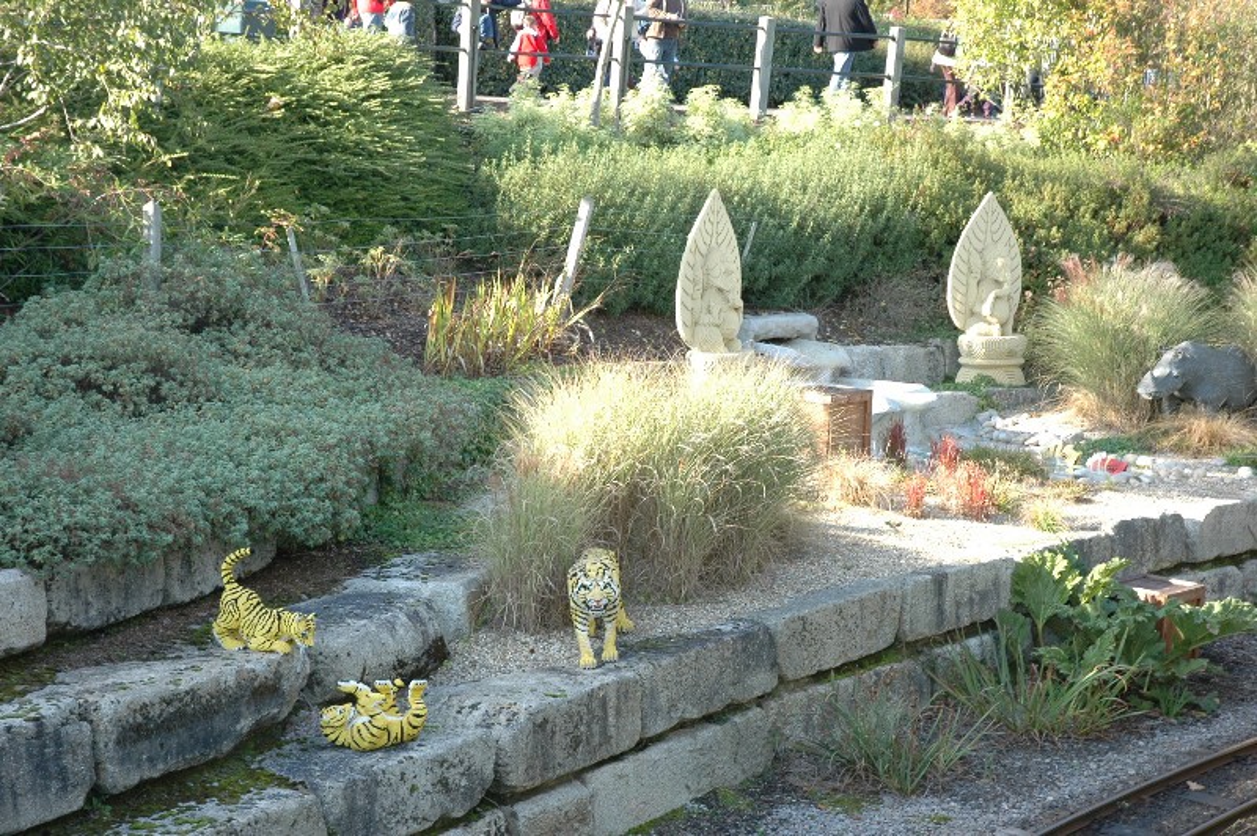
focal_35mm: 72
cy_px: 418
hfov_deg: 28.1
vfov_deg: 18.9
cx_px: 628
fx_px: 2512
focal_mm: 48
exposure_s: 1/80
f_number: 4.5
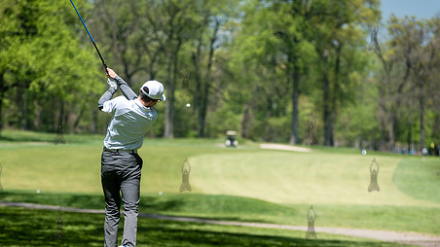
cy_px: 175
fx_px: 2275
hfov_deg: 11.0
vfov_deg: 6.2
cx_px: 185
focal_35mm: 195
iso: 100
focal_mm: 145
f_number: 3.5
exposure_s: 1/1000
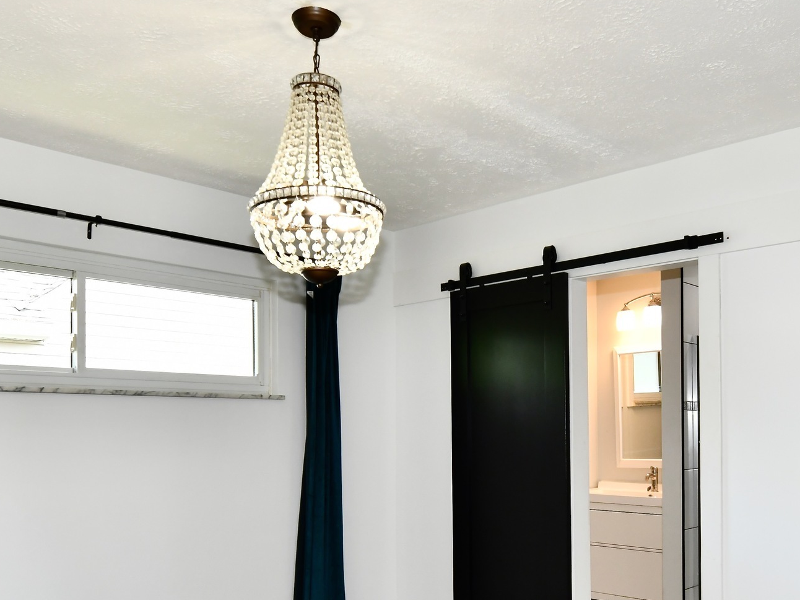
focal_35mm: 32
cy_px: 446
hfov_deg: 56.6
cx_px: 457
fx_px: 740
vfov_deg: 42.8
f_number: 6.3
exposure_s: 1/60
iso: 640
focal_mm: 14
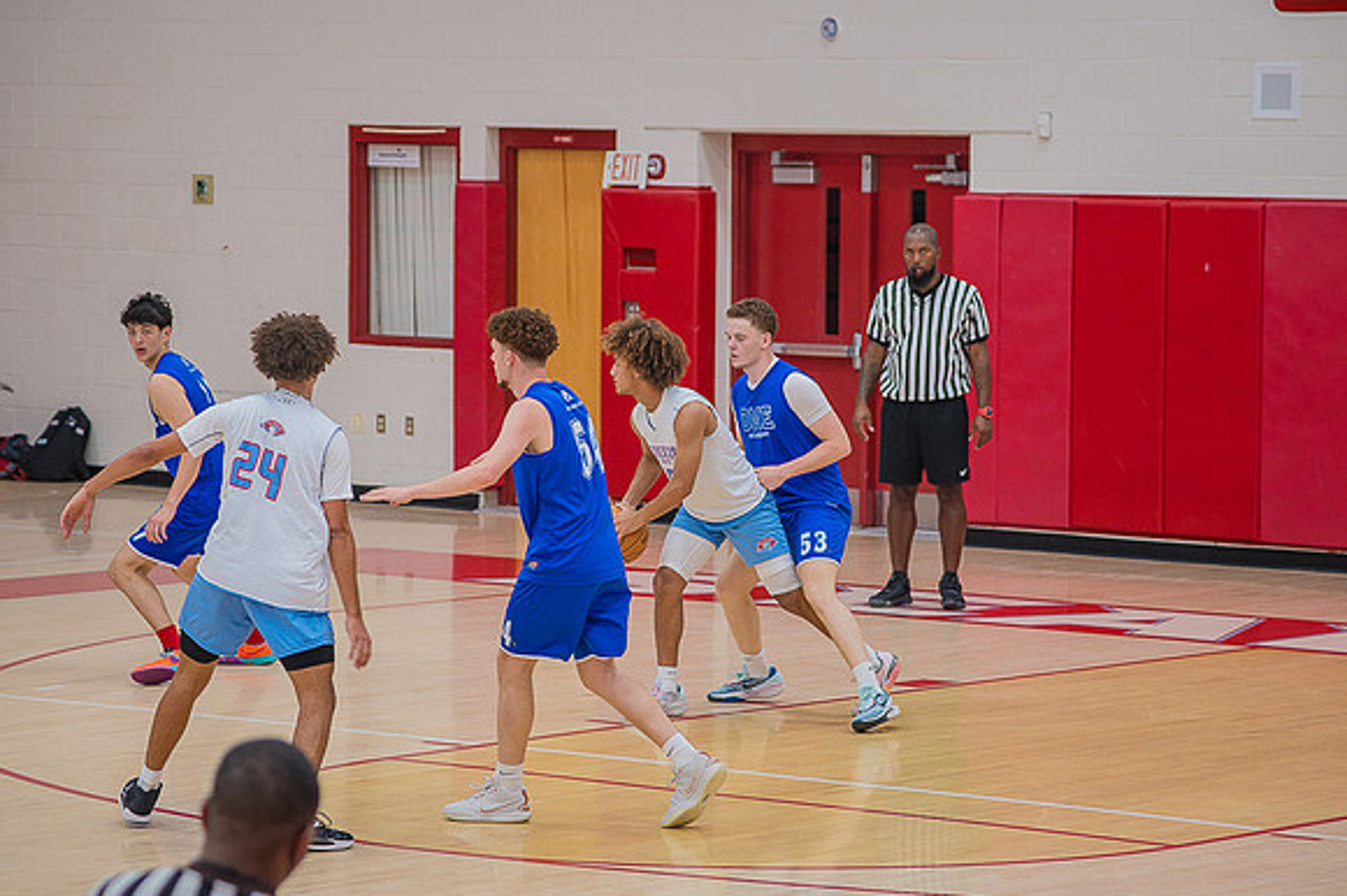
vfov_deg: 9.5
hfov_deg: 14.2
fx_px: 5402
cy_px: 448
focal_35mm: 144
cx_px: 674
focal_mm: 135
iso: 1000
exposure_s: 1/250
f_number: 5
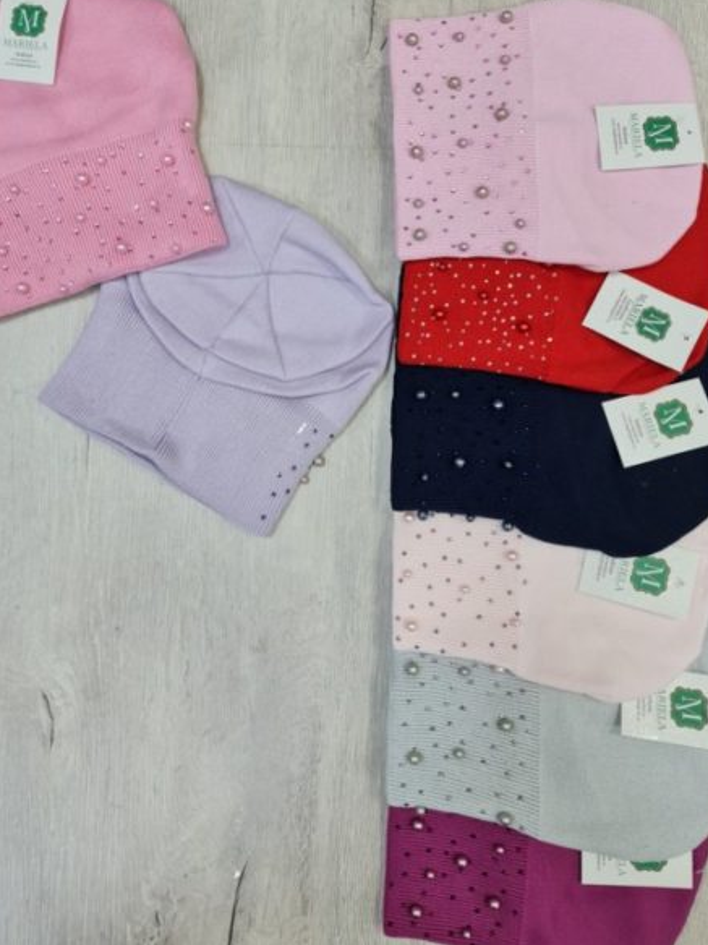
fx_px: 818
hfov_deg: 46.7
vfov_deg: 59.9
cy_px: 430
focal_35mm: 30
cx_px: 318
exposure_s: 1/100
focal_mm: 7
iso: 125
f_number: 1.8
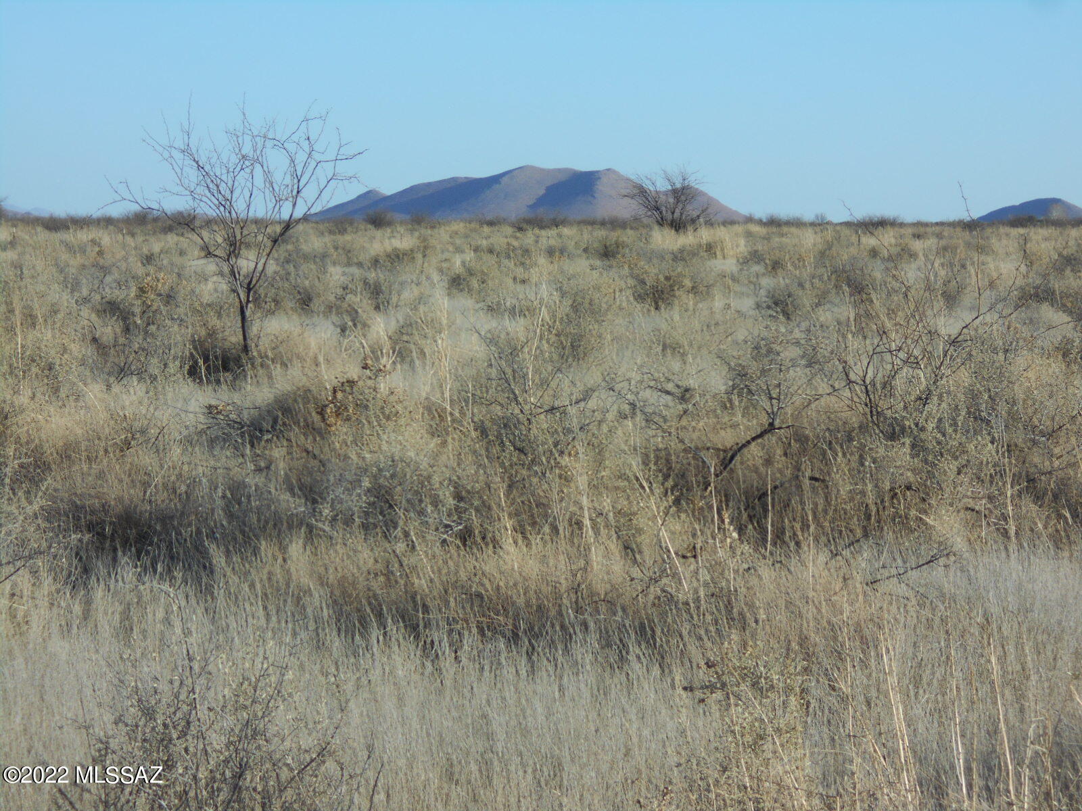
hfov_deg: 15.2
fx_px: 4063
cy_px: 406
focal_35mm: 130
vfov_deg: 11.4
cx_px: 541
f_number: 6.5
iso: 80
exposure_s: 1/320
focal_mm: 23
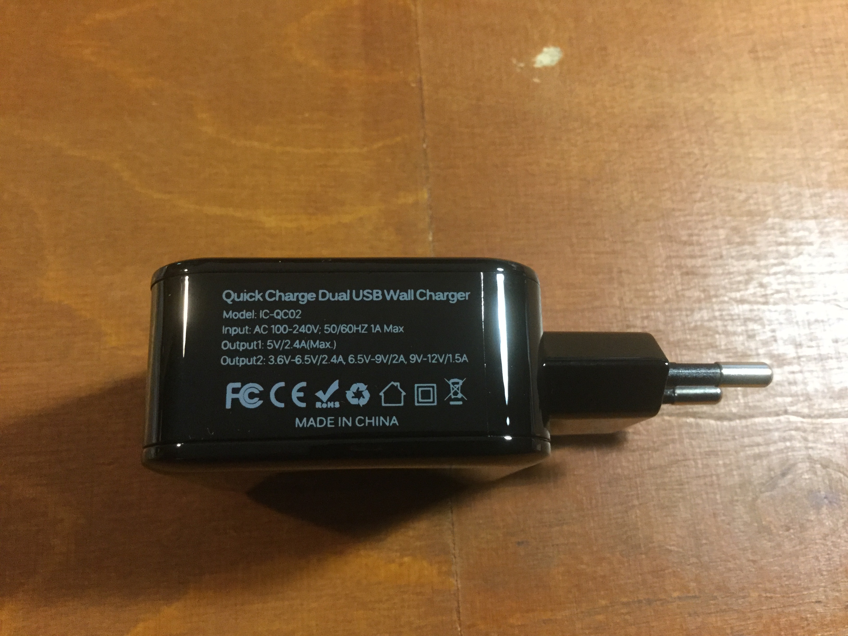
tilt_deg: -73.5
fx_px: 759
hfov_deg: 58.4
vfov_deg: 45.4
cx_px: 424
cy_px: 318
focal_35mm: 31
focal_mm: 3.3
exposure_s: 1/17
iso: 200
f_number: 2.4
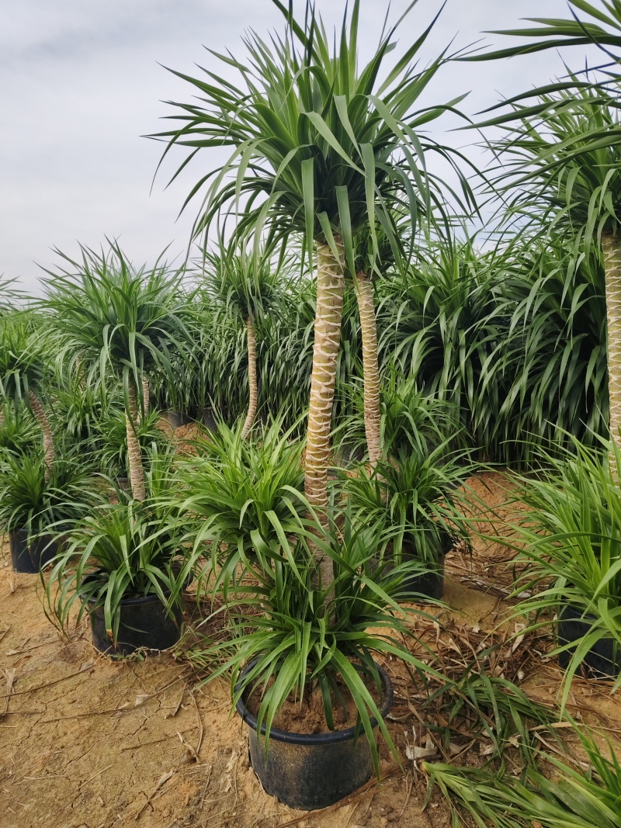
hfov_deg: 58.9
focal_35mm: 23
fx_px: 550
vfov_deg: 73.9
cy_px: 414
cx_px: 310
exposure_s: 1/1287
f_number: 1.88
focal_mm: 5.56
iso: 50
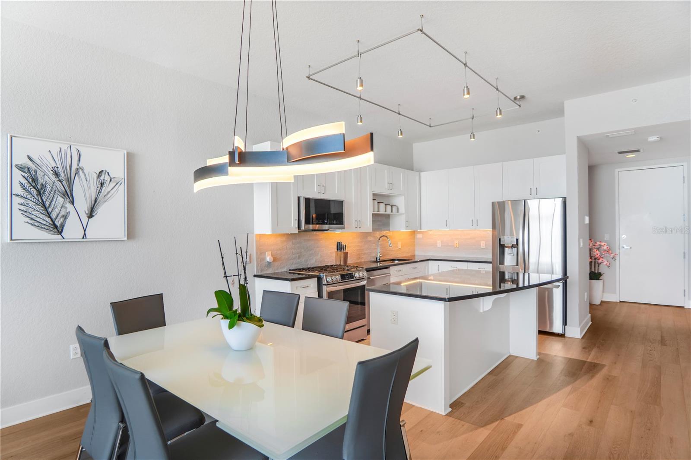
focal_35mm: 18
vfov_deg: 67.4
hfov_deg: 90.0
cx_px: 346
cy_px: 230
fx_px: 345
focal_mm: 12
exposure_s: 1/60
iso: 100
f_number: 2.8
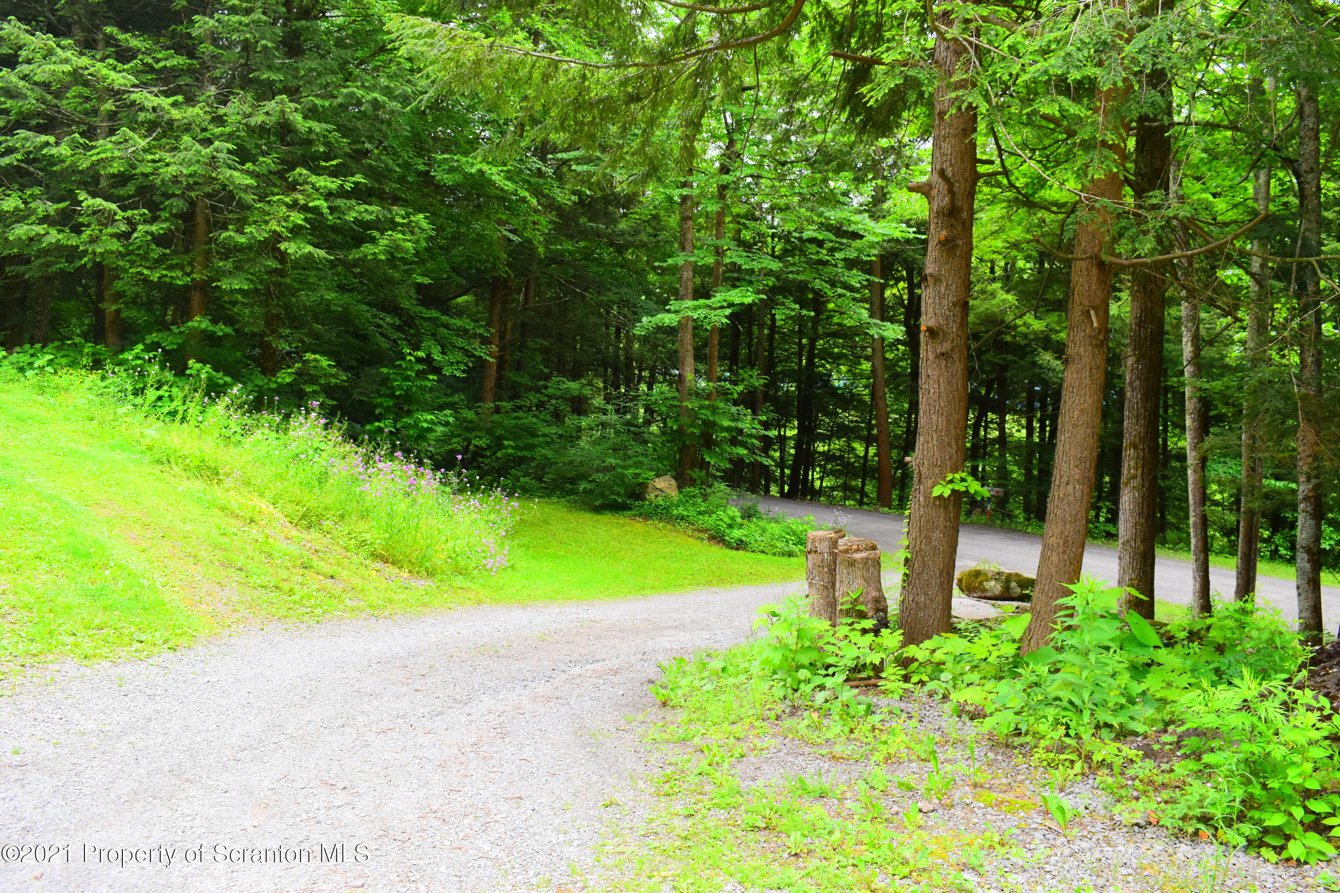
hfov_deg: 55.1
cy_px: 446
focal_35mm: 34
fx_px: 1284
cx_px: 670
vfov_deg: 38.4
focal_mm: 23
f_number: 6.3
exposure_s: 1/160
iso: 400
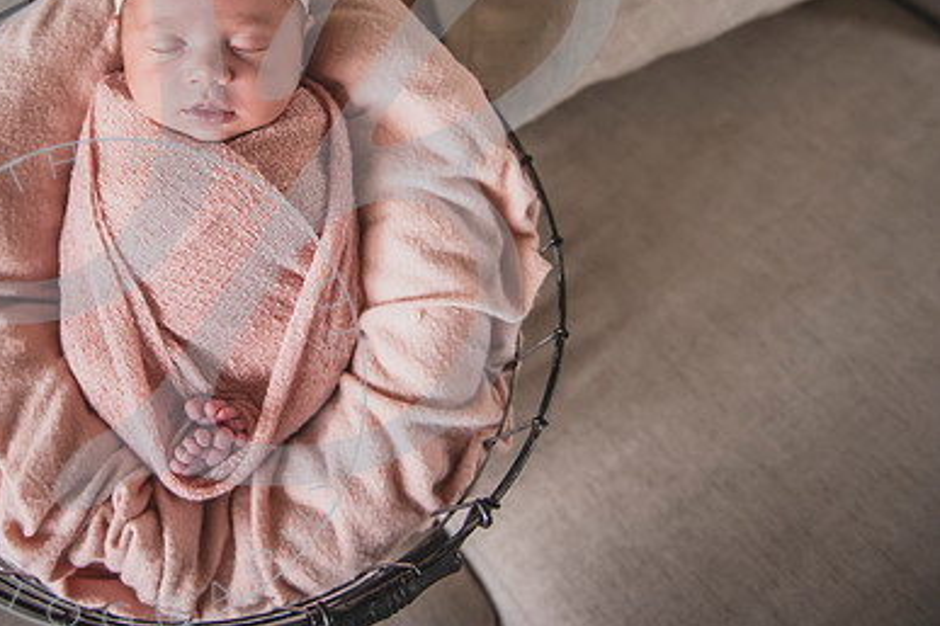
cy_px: 183
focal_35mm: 36
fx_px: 940
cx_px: 238
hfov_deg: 51.0
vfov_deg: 36.3
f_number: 2.8
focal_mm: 24
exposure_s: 1/160
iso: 1250
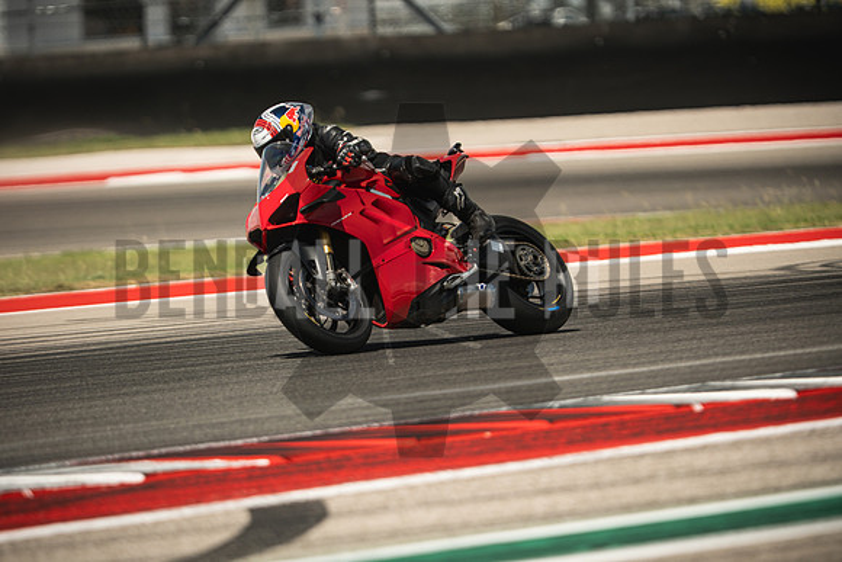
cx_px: 421
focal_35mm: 420
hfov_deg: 4.9
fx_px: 9825
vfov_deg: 3.3
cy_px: 281
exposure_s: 1/1250
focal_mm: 280
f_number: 2.8
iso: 160
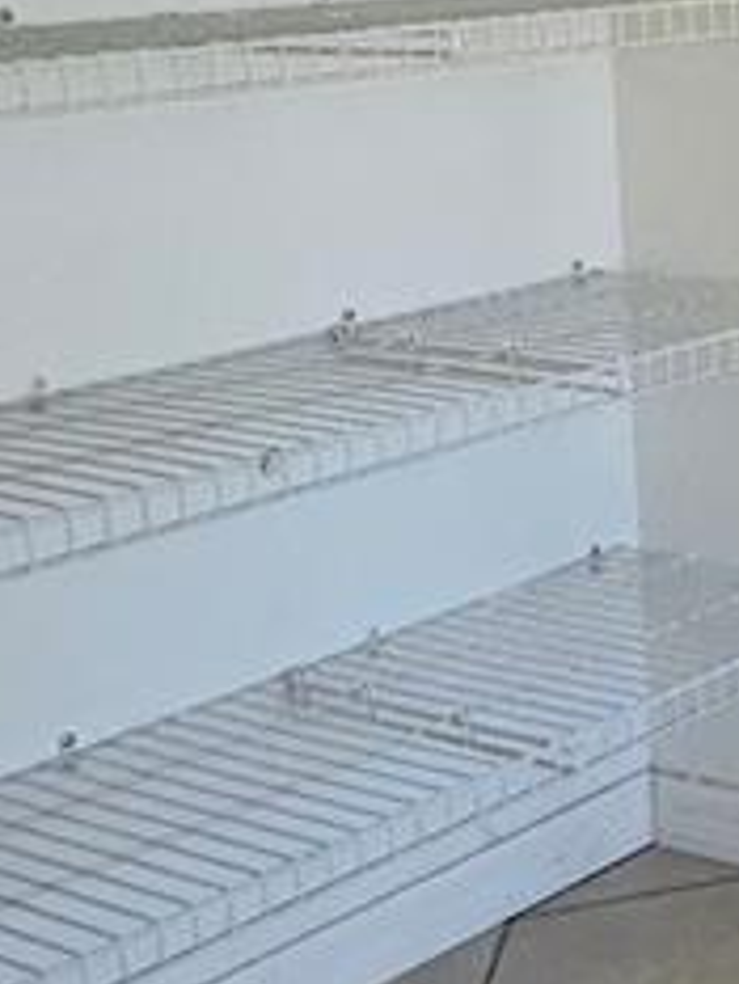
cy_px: 13
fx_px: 2048
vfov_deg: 25.7
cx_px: 1693
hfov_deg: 14.6
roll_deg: +0.6
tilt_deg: -4.2
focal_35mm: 72
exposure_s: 1/120
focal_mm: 2.22
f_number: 2.2
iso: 100
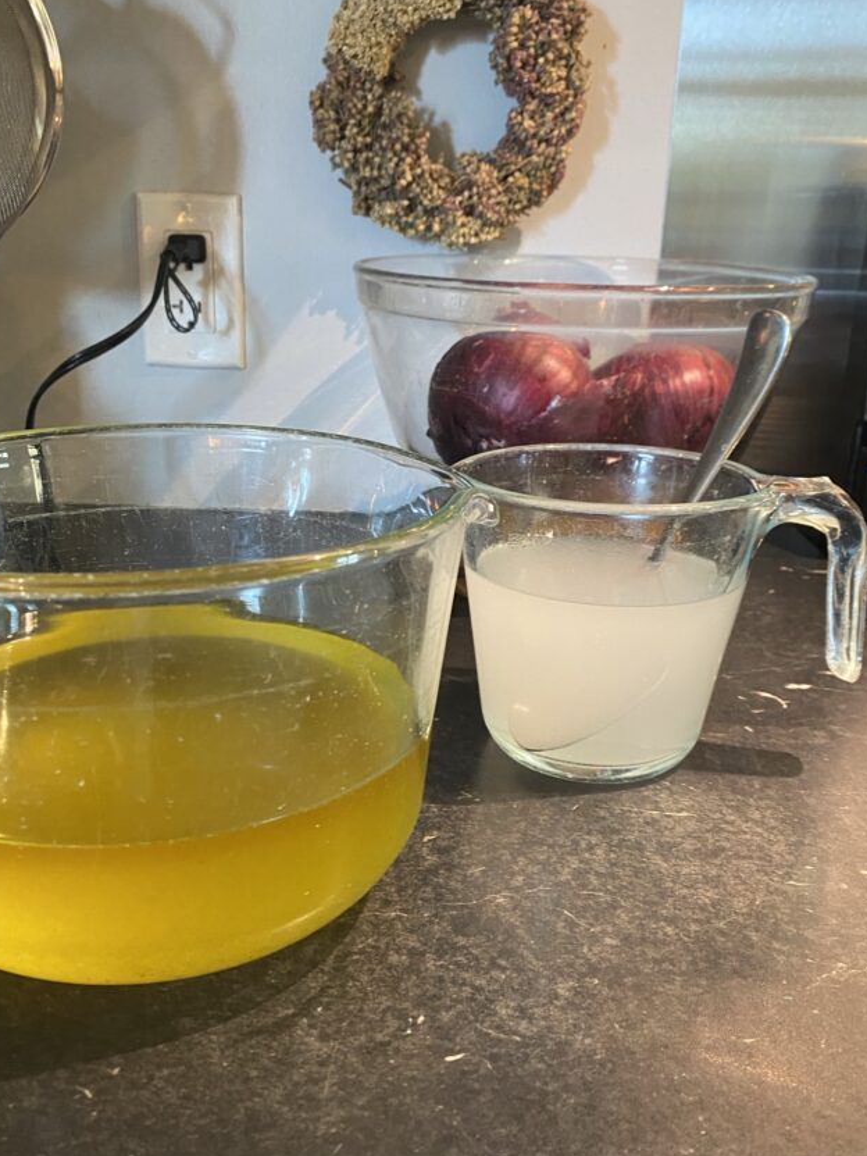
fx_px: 1069
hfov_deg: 44.1
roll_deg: -1.0
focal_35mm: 32
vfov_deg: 56.8
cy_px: 617
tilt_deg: -17.7
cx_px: 385
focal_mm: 4.25
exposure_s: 1/60
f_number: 1.8
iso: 400
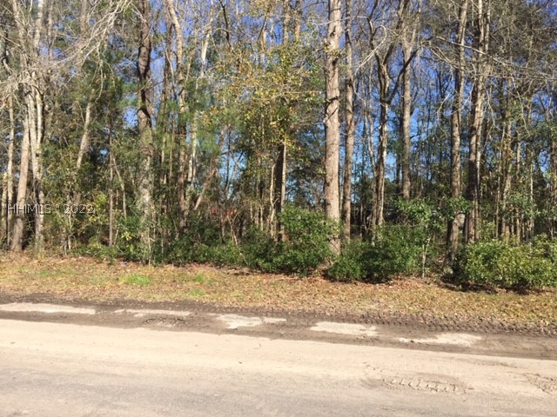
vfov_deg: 48.2
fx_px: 467
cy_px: 208
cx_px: 278
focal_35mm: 29
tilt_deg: +1.7
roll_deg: -2.4
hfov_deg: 61.7
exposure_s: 1/1236
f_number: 2.2
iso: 32
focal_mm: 4.15
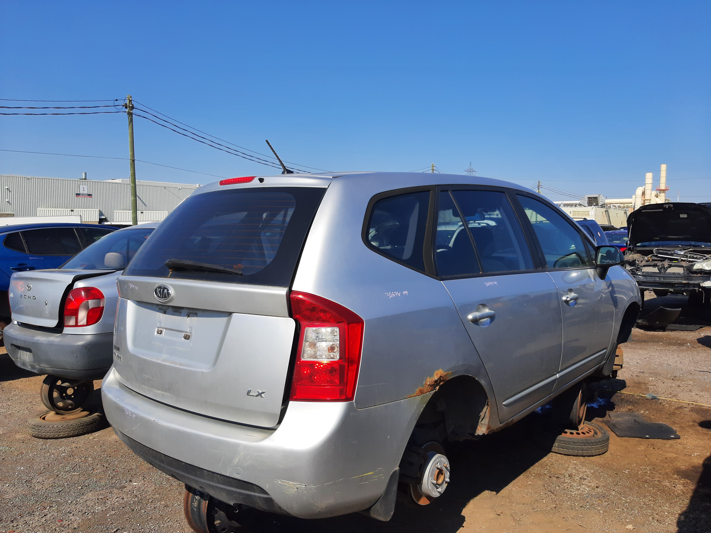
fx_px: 534
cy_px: 266
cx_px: 356
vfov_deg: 53.1
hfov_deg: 67.3
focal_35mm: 26
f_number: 1.7
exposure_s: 1/1838
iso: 40
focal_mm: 3.92
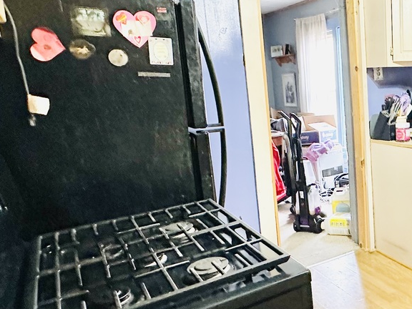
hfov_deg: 46.3
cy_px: 152
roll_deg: +3.0
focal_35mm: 35
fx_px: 417
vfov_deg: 40.7
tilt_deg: -9.7
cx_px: 388
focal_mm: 2.22
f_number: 2.2
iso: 640
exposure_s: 1/60
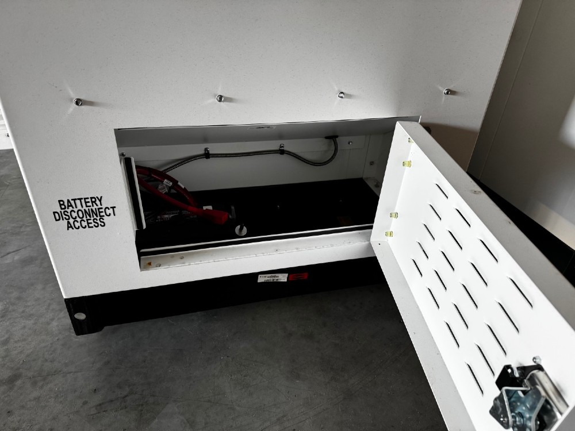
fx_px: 399
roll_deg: -3.9
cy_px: 216
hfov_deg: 71.6
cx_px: 288
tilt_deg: -33.5
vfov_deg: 56.8
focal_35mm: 24
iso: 200
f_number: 1.78
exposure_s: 1/67
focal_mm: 6.76
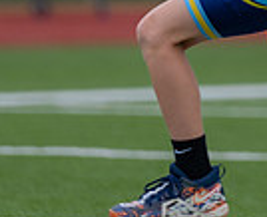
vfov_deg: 1.8
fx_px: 6817
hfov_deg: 2.2
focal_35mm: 857
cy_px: -160
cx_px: 392
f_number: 2.8
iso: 800
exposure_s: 1/1250
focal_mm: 173
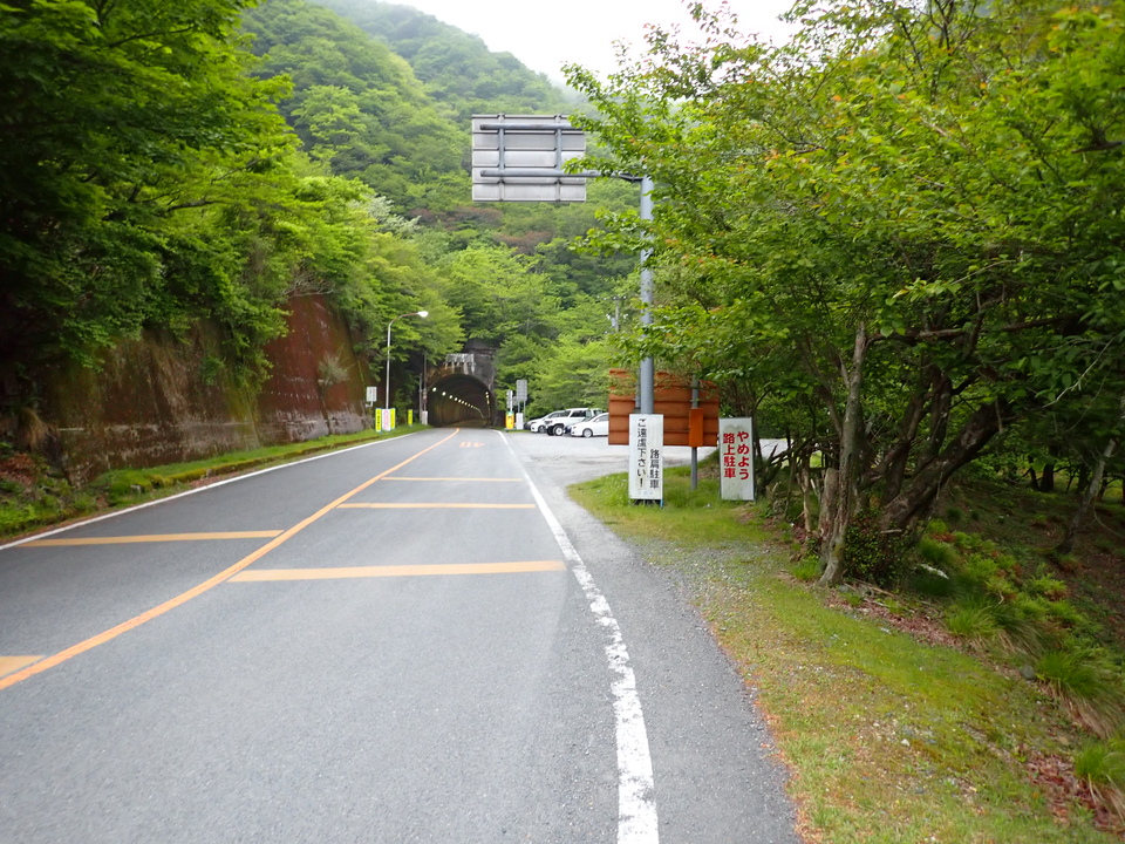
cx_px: 562
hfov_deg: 69.4
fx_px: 812
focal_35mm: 25
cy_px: 422
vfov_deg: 54.9
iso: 250
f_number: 2
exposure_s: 1/30
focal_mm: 4.5
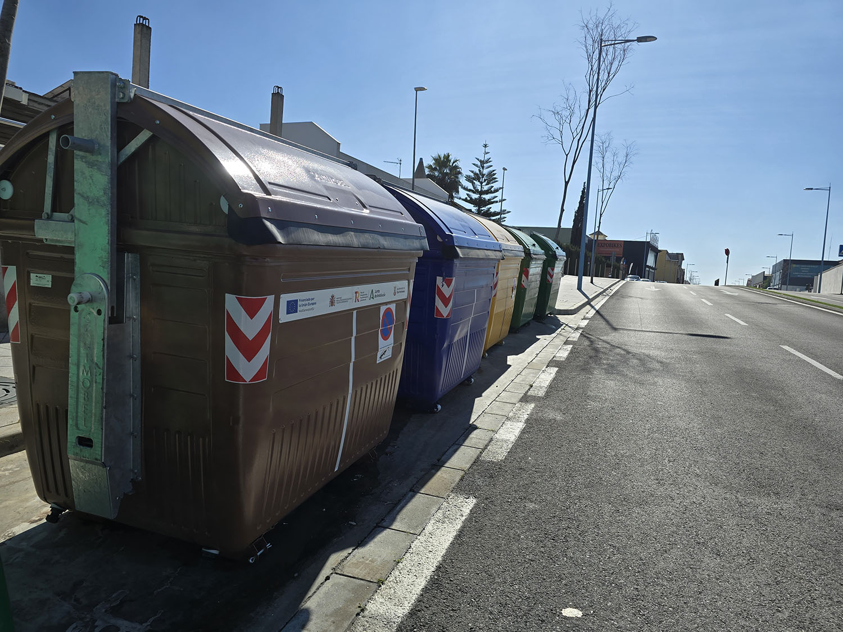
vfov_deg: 58.9
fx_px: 560
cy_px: 316
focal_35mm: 23
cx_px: 422
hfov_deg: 73.9
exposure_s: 1/1202
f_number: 1.7
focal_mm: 6.3
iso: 12
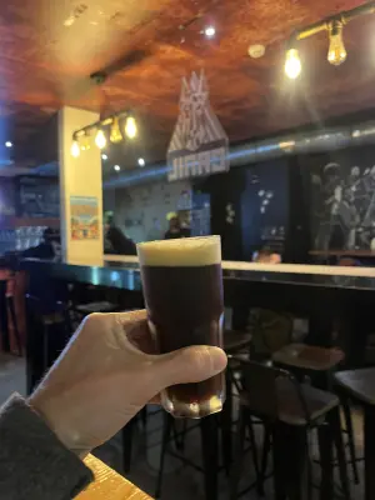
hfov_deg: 53.1
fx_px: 376
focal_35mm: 26
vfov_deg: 67.3
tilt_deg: -3.2
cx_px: 188
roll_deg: +1.9
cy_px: 250
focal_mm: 5.1
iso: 640
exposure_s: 1/33
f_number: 1.6
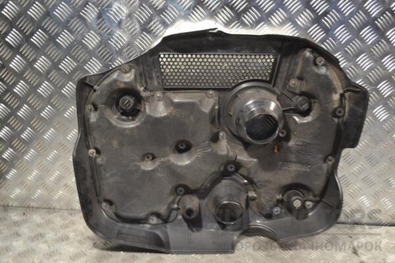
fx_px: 461
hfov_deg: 46.4
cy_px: 132
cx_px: 198
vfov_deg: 31.9
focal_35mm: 42
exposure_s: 1/50
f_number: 4.5
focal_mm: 28
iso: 400
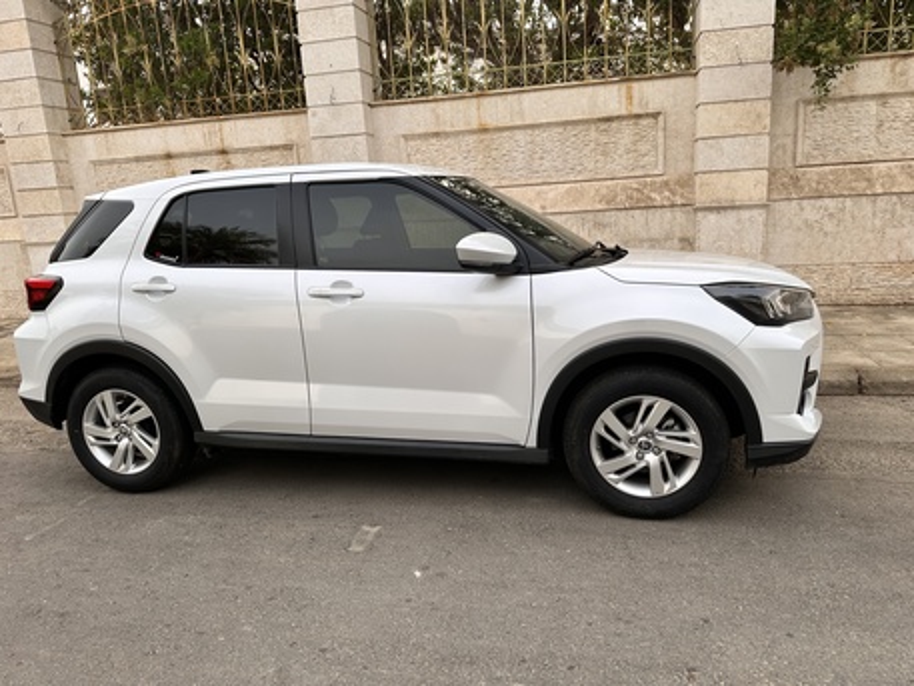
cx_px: 457
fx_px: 634
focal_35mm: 24
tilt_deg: -13.4
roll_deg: +4.2
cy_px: 343
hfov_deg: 71.6
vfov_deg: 56.8
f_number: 1.78
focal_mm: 6.86
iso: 80
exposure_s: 1/887
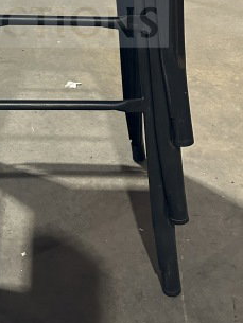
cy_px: -37
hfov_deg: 22.6
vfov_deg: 27.5
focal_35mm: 64
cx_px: 49
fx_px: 599
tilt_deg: -13.7
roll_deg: -1.5
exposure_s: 1/60
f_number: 1.78
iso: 640
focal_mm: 6.86
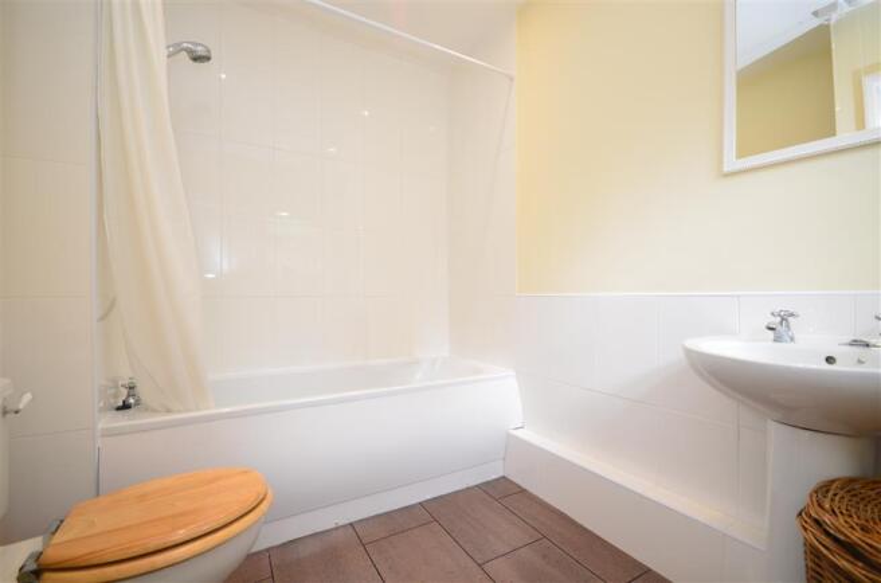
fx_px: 366
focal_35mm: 15
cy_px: 292
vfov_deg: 77.0
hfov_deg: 100.5
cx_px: 440
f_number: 5
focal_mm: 10
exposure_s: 1/13
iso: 200
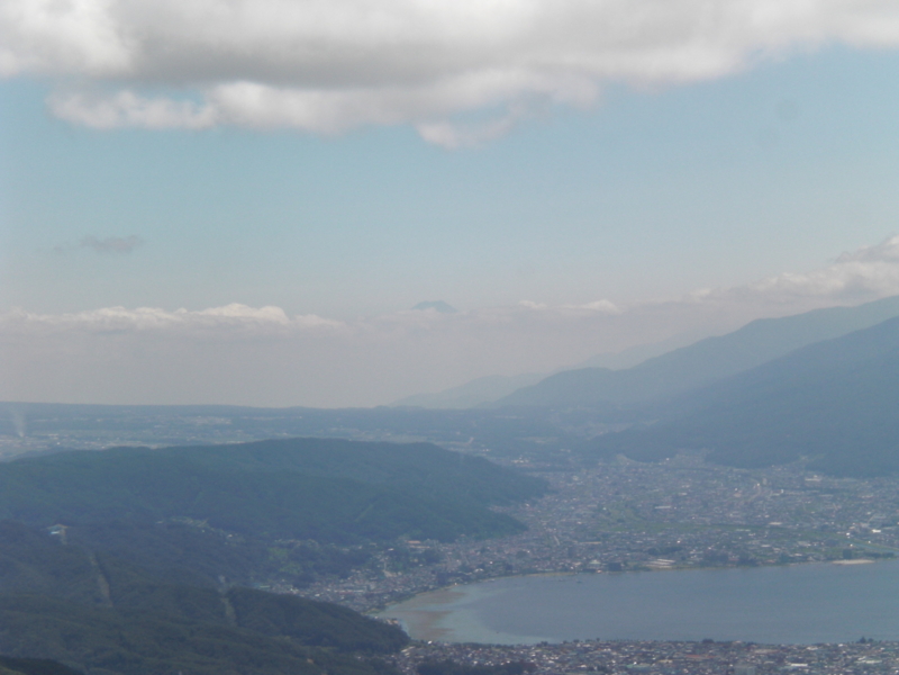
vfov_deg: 13.0
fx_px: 2961
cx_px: 450
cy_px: 338
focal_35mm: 114
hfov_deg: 17.3
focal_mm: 18.9
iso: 64
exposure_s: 1/200
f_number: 10.5
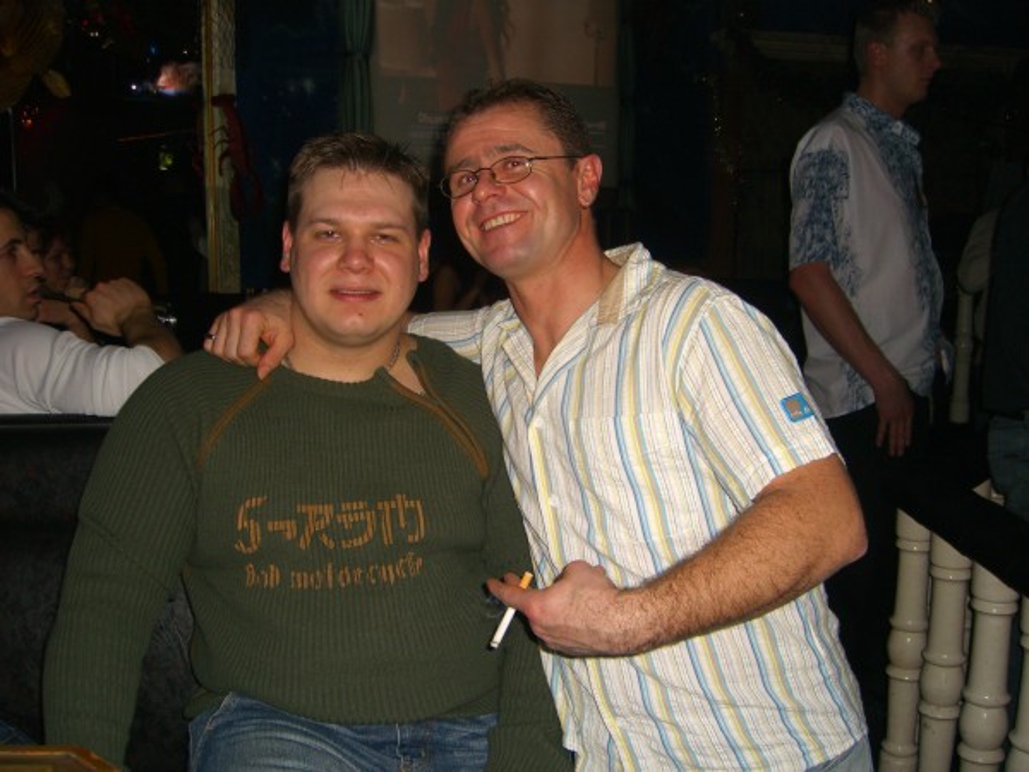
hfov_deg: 49.0
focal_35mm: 38
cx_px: 514
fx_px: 1130
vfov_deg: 37.7
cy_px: 386
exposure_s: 1/60
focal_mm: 7.9
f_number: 2.8
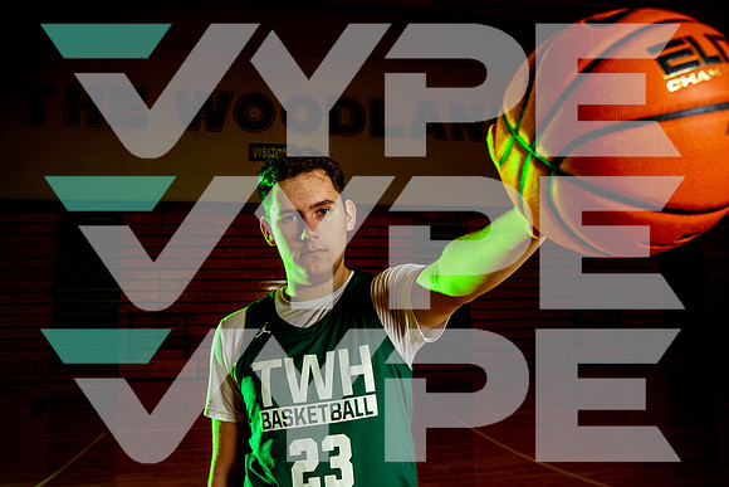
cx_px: 364
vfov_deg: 45.0
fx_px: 587
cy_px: 244
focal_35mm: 29
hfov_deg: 63.6
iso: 200
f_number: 5
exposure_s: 1/250
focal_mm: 29
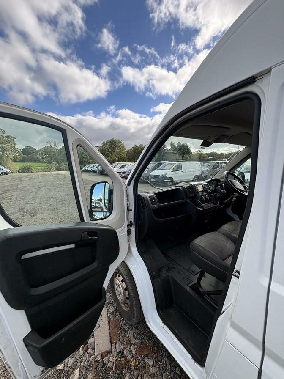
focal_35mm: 14
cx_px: 142
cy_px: 190
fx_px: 153
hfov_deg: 85.7
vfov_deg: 102.1
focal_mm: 2.22
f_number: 2.2
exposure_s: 1/631
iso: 40
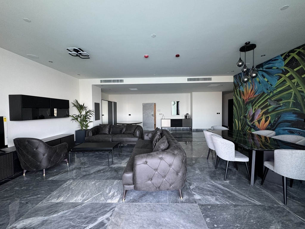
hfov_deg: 102.1
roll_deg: +0.6
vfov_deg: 85.7
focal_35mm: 14
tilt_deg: -1.2
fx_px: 123
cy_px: 114
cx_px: 152
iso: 125
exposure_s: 1/99
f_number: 2.2
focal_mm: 2.22
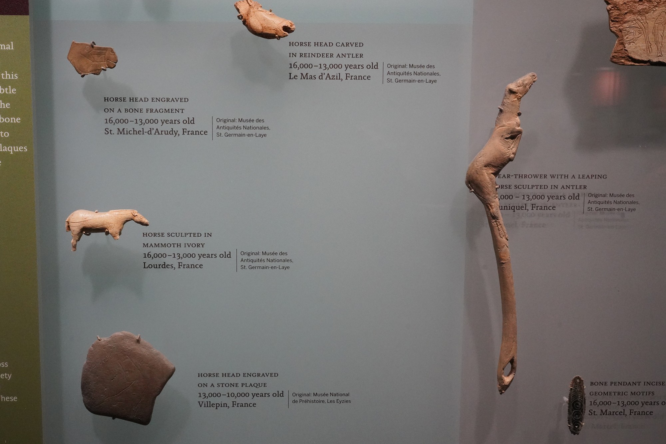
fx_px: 629
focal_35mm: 34
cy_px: 222
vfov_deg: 38.9
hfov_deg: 55.8
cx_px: 333
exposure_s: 1/80
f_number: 13
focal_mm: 34
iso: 10000
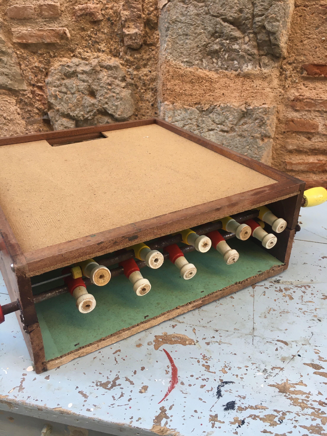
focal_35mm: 29
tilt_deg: -23.5
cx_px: 164
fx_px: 365
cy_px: 218
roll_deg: -0.3
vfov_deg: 61.7
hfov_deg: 48.2
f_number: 2.2
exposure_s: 1/33
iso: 25
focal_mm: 4.15
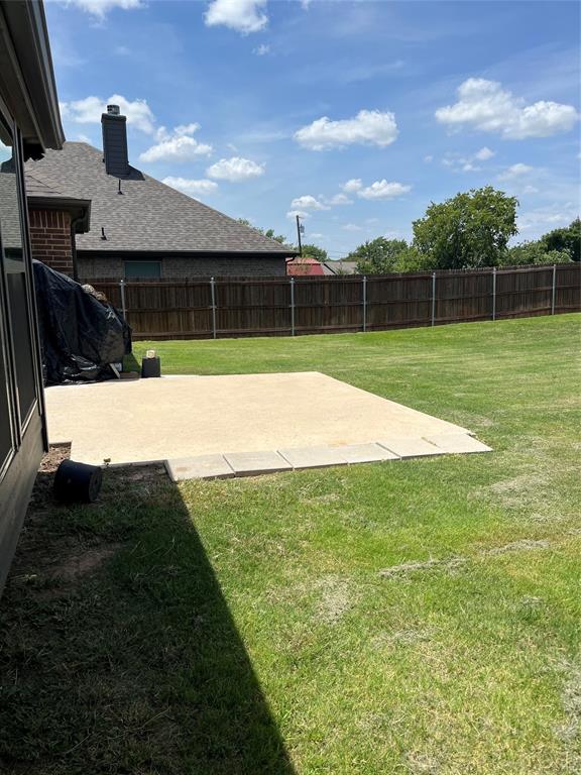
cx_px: 290
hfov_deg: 53.1
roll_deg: -1.1
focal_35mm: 26
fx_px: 582
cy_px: 388
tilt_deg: -9.8
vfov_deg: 67.3
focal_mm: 5.1
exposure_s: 1/4651
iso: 50
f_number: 1.6
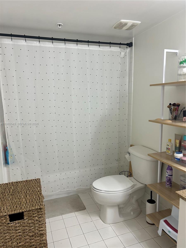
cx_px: 93
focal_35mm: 26
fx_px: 186
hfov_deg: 53.1
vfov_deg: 67.3
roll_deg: +1.9
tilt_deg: -8.7
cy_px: 124
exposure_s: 1/120
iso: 125
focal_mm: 5.7
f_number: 1.5
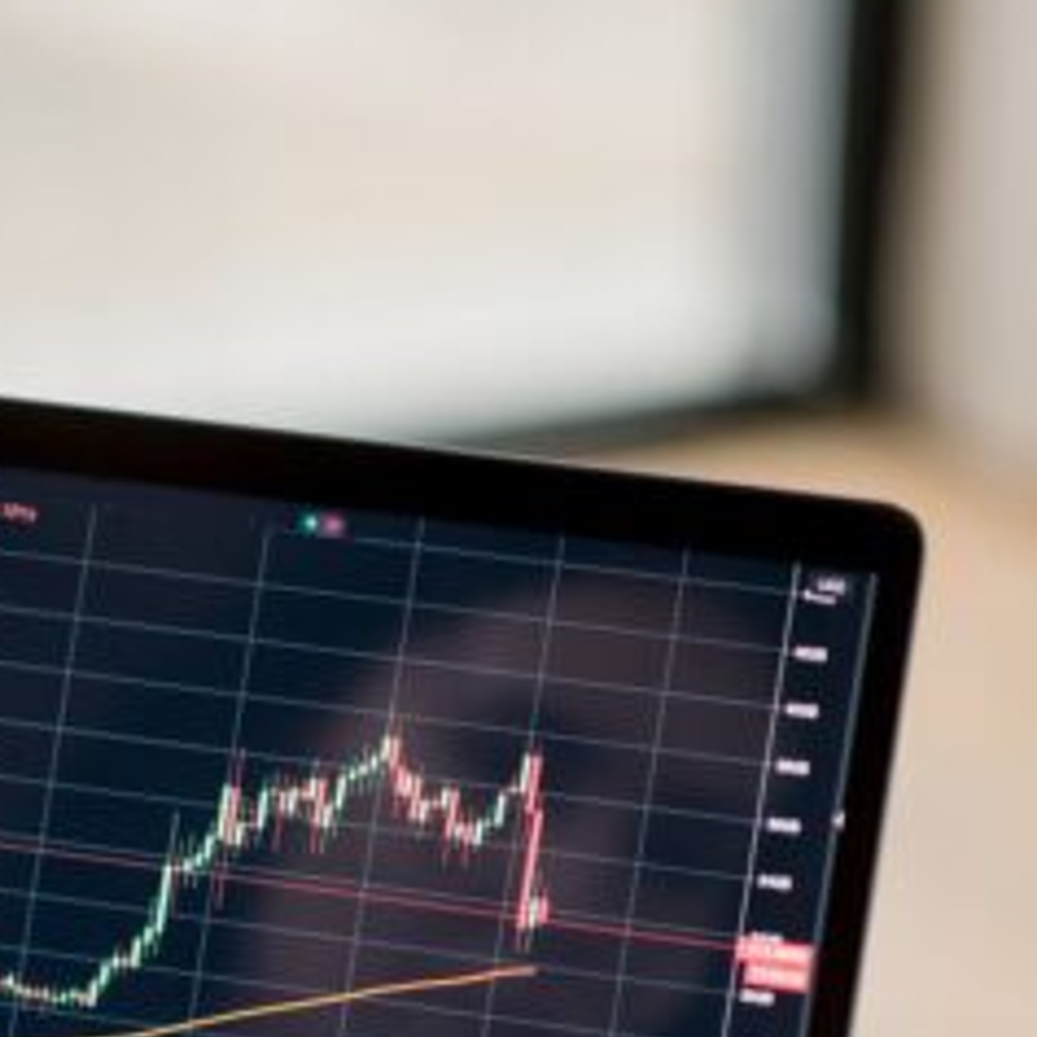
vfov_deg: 7.5
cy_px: 991
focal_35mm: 234
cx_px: -486
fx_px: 7931
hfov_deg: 7.4
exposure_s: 1/160
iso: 320
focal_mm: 85
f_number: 2
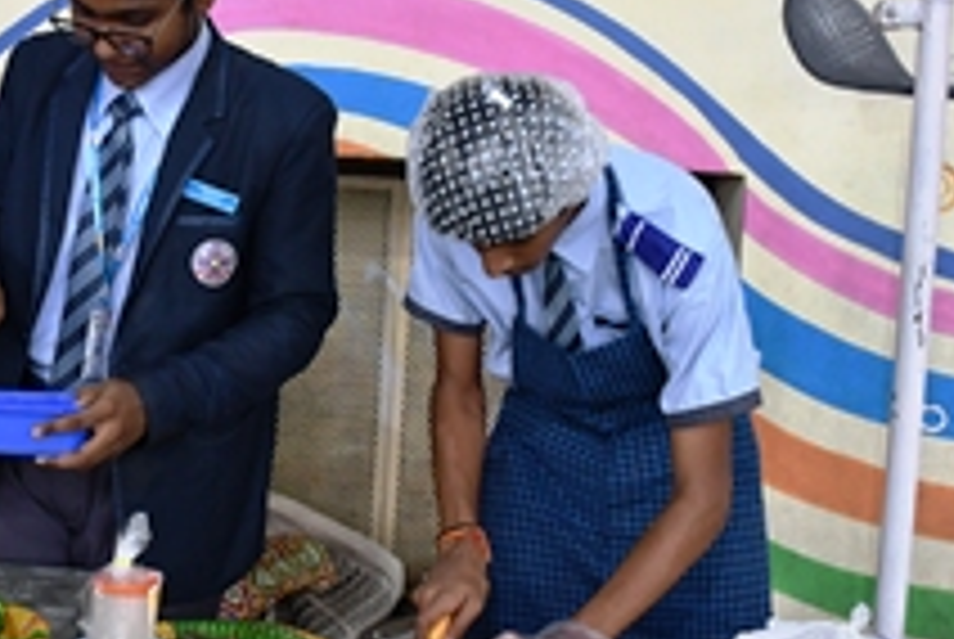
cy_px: 304
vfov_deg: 23.9
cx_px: 194
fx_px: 1513
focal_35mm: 57
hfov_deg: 34.0
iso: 1250
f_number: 4
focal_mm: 18
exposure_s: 1/60
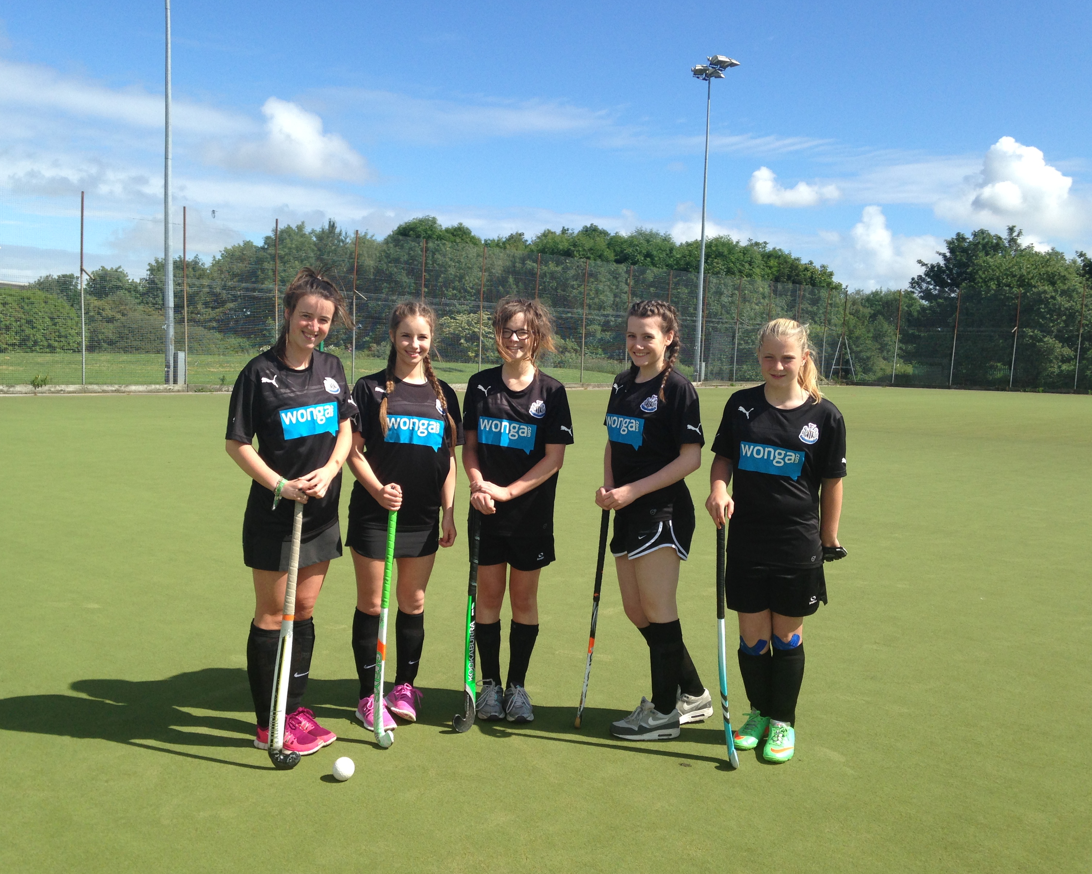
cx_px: 522
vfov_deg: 42.2
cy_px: 438
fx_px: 1131
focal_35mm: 35
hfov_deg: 51.5
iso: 50
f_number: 2.4
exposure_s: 1/1466
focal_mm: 4.12
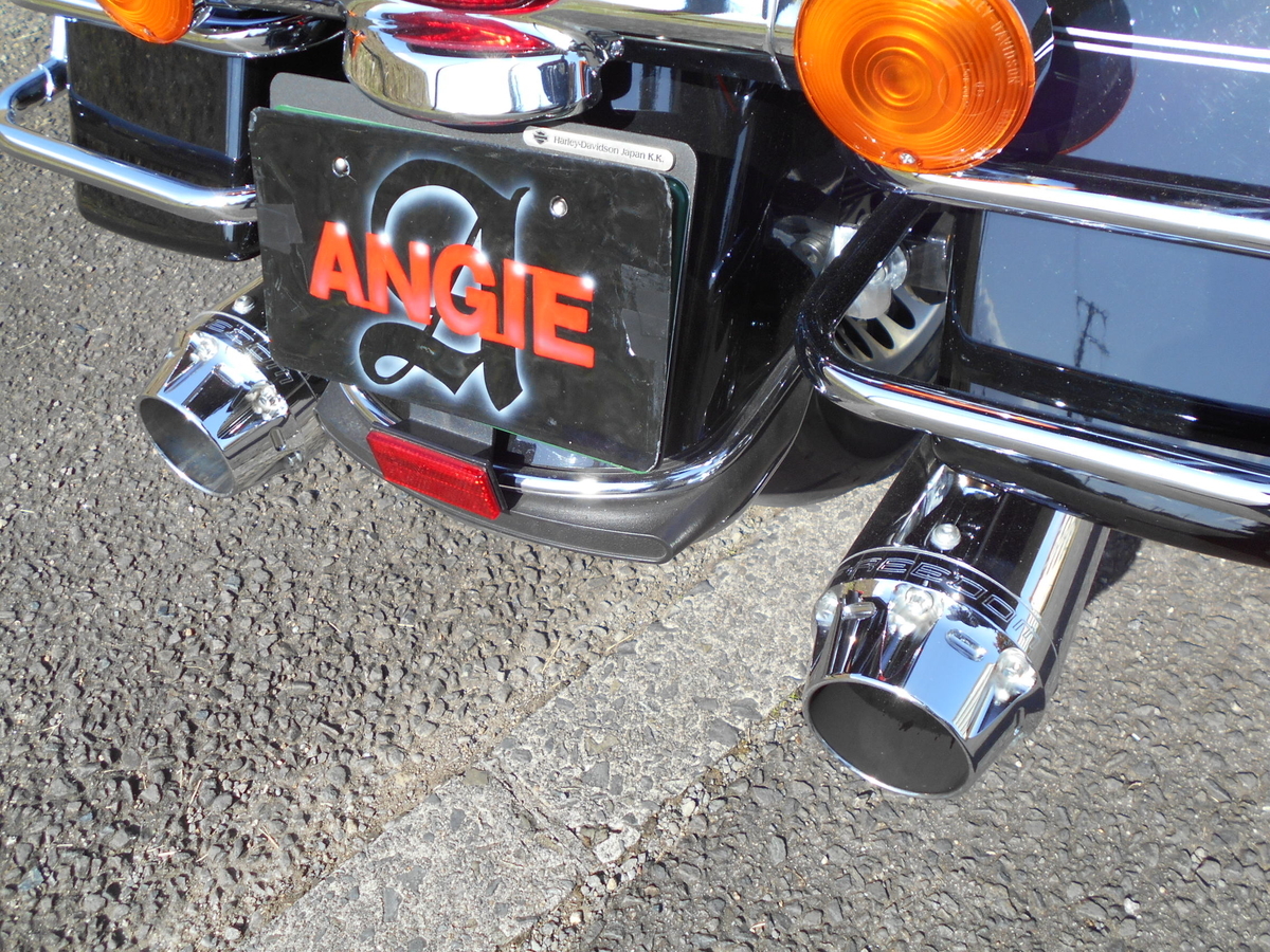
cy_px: 476
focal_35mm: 34
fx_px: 1247
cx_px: 635
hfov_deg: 54.0
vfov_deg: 41.8
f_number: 3.6
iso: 80
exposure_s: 1/320
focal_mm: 5.8
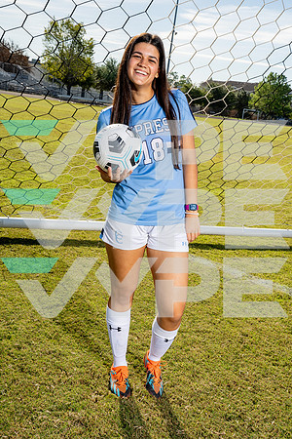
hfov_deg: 29.9
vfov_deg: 43.6
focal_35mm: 45
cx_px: 146
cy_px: 220
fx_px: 547
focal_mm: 45
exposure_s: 1/250
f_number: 11
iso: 200
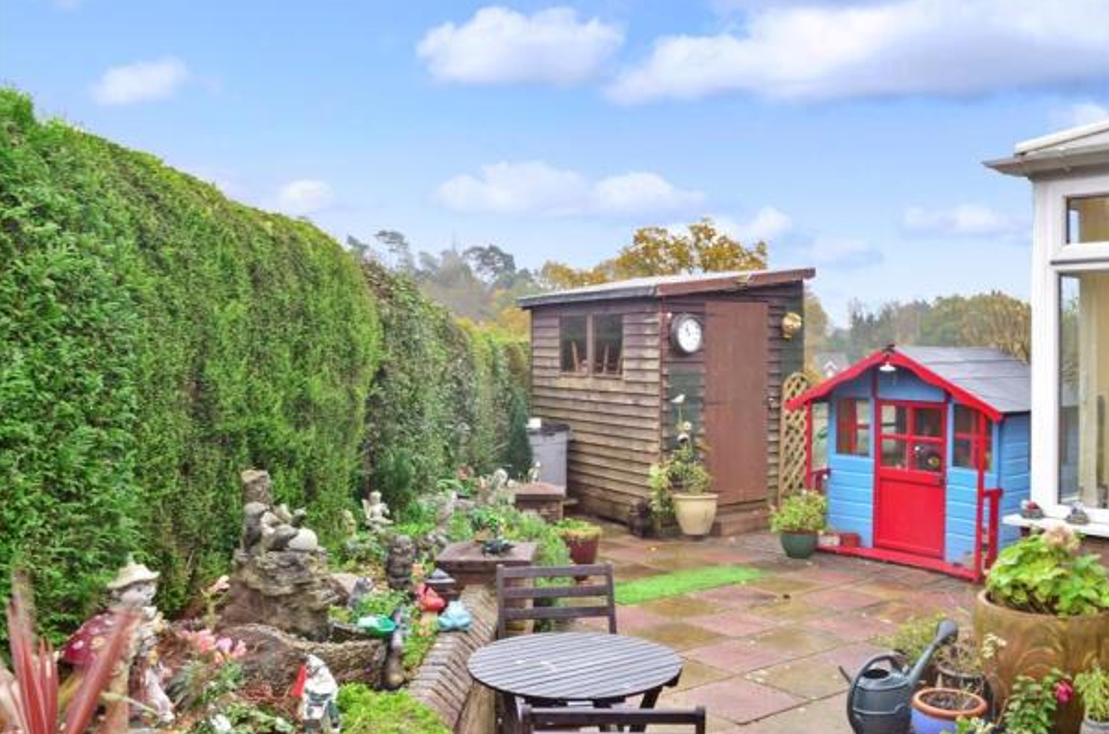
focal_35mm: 36
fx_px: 1107
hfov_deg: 53.2
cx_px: 600
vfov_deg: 36.7
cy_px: 358
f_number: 14
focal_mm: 22
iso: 200
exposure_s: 1/2
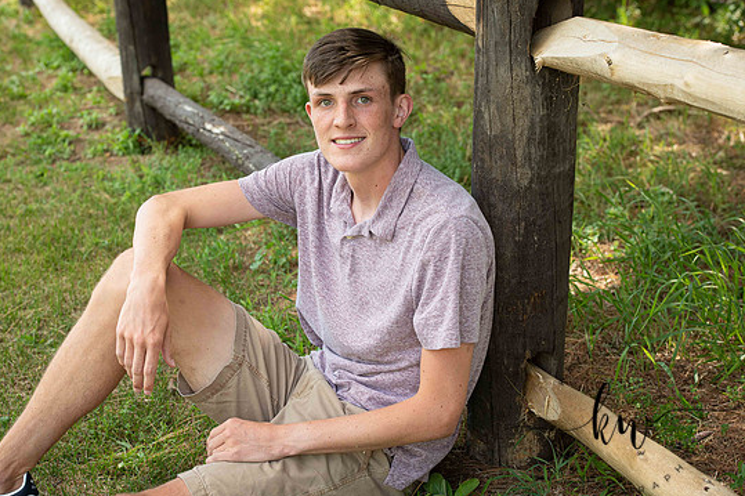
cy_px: 240
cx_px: 350
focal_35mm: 84
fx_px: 1738
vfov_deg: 16.3
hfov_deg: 24.2
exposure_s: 1/200
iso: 400
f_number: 5.6
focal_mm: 78
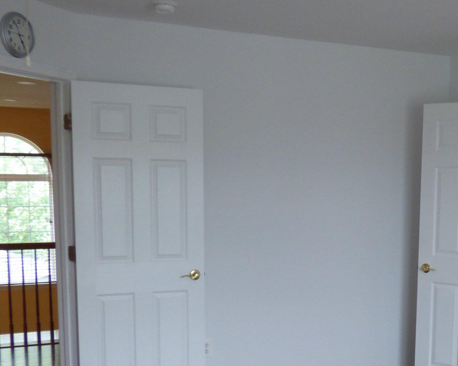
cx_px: 327
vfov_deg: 28.6
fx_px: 705
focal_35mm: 52
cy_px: 282
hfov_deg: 35.4
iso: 250
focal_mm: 5.29
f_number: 3.3
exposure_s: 1/60
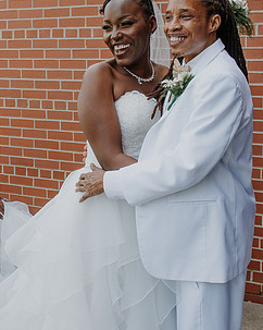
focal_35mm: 65
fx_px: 633
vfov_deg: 28.9
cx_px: 87
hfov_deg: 23.4
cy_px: 98
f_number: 7.1
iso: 400
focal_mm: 28
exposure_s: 1/200
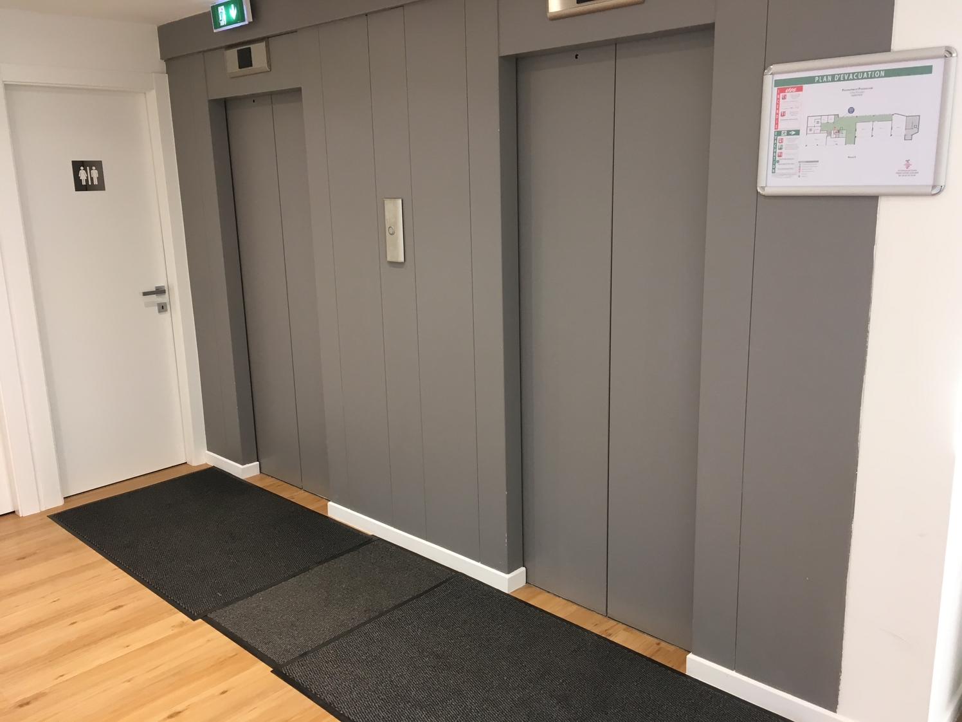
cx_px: 481
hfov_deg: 61.7
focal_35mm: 29
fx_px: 806
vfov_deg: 48.2
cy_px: 361
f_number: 2.2
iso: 80
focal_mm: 4.15
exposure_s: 1/33
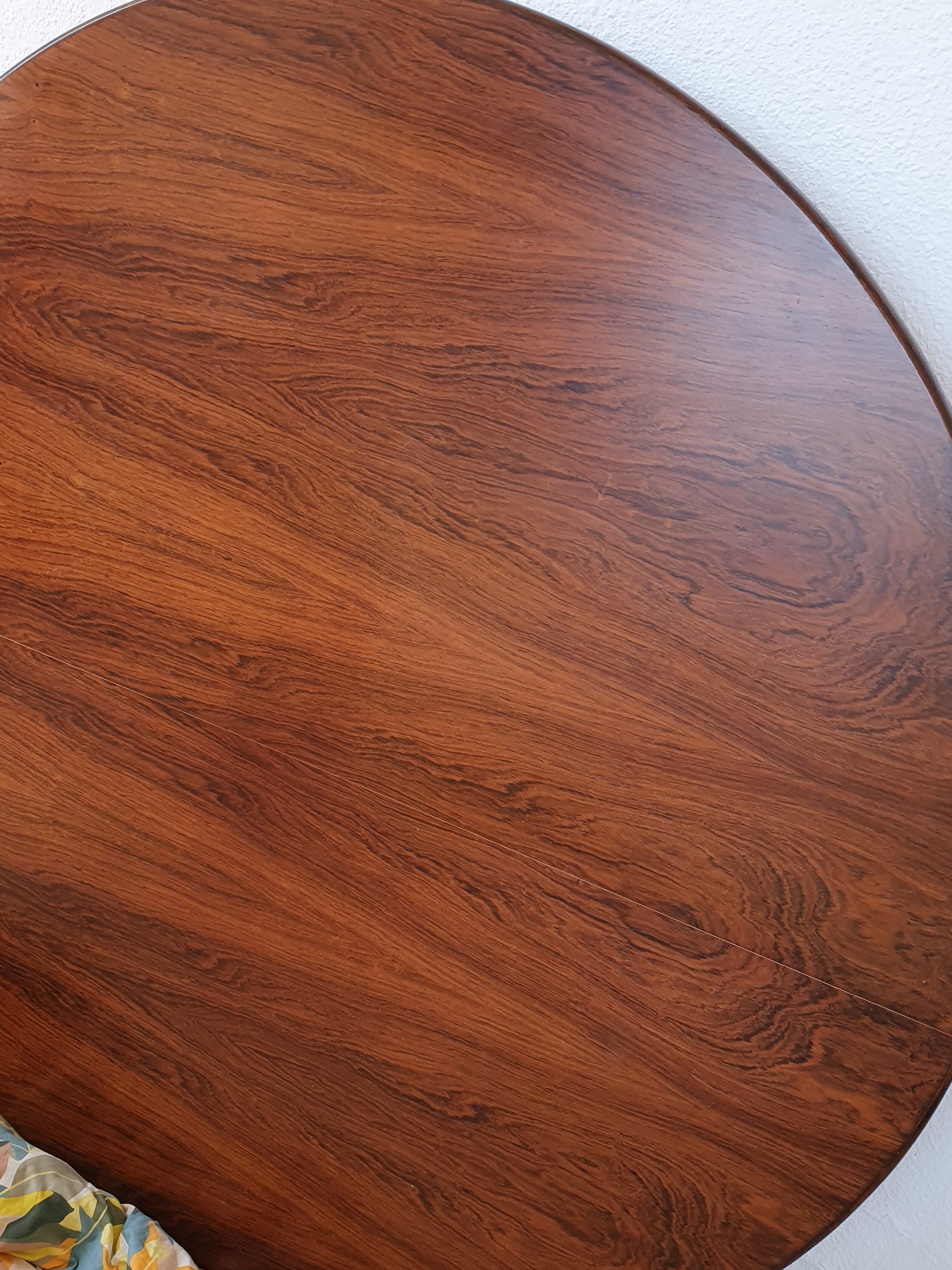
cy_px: 712
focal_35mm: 35
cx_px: 398
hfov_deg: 40.6
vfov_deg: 52.5
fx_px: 1284
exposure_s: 1/120
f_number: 2.4
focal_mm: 4.32
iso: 100
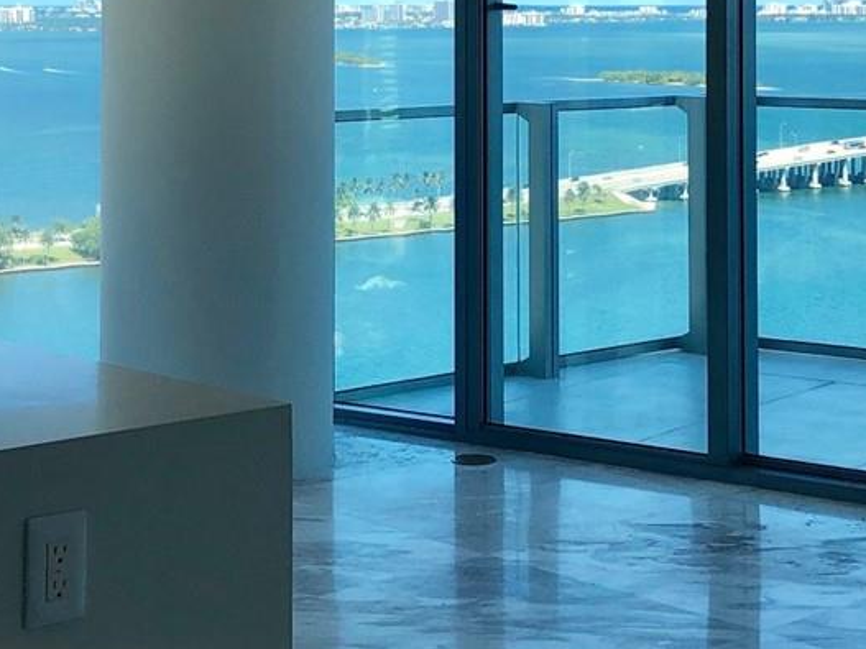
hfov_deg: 23.0
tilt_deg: -0.6
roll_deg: -0.2
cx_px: 490
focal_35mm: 85
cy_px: 18
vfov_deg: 17.0
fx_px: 2126
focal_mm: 4
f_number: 1.8
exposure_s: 1/564
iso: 20
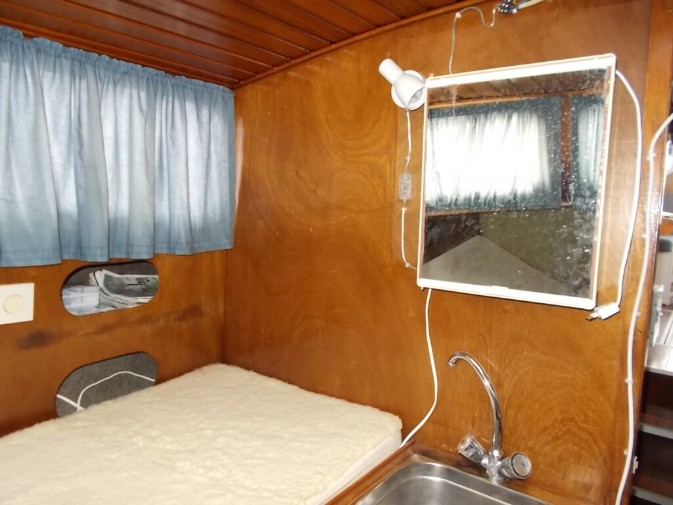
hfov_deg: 67.3
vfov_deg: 53.1
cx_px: 336
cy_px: 252
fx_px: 505
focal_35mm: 26
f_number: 3.2
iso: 200
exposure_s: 1/25
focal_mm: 4.6
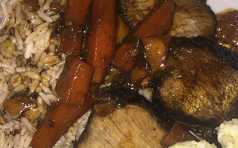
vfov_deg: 24.0
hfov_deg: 37.4
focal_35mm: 54
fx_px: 350
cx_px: 97
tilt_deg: -77.8
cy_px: 73
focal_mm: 4.15
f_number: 2.2
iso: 32
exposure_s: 1/85
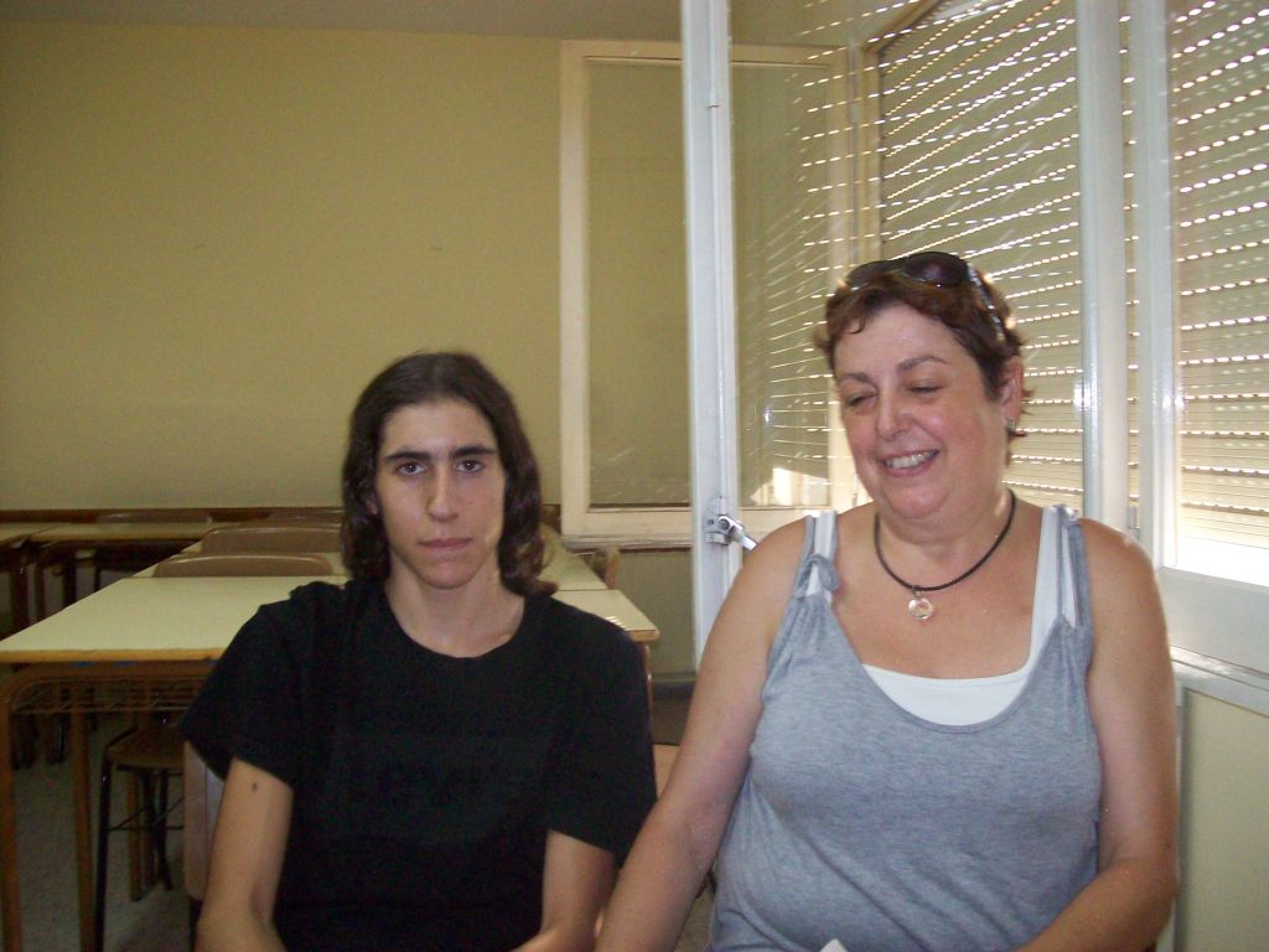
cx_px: 634
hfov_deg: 51.4
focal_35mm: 36
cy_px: 476
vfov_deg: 39.7
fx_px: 1320
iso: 200
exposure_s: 1/64
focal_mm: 6
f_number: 2.7
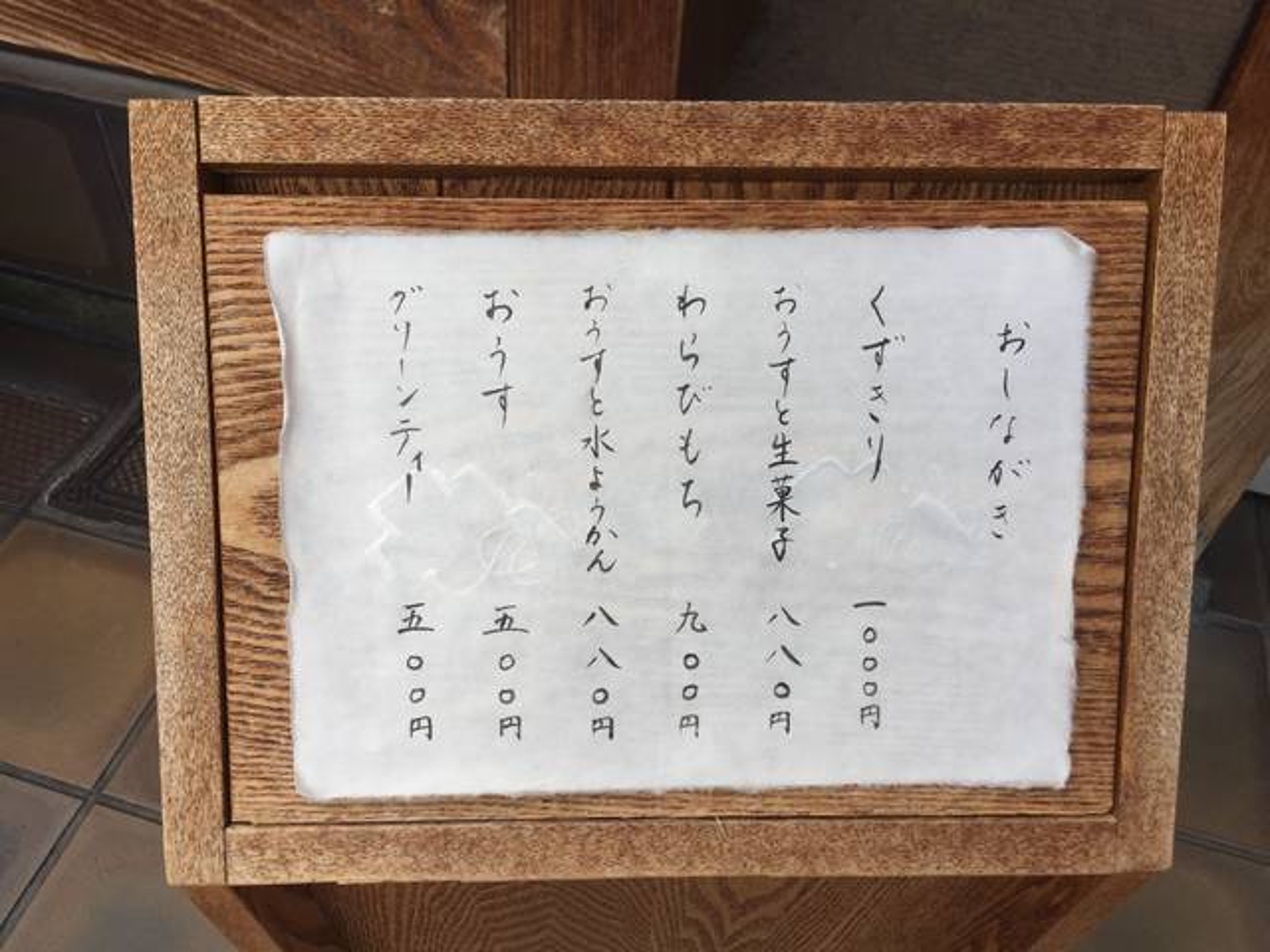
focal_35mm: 29
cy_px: 476
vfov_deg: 48.2
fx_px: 1064
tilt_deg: -46.9
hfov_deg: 61.7
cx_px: 635
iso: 32
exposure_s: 1/309
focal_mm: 4.15
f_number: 2.2
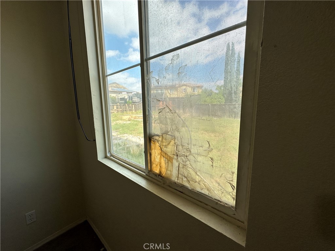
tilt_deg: -9.2
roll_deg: +1.0
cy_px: 126
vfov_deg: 85.7
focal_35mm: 14
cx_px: 168
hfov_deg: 102.1
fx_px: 135
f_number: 2.2
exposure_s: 1/550
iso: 40
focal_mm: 2.22
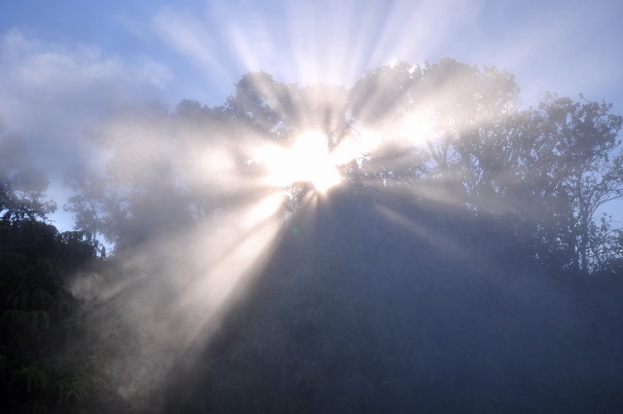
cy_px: 207
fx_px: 570
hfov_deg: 57.3
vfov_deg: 39.9
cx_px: 312
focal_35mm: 33
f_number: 4.5
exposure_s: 1/800
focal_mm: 22
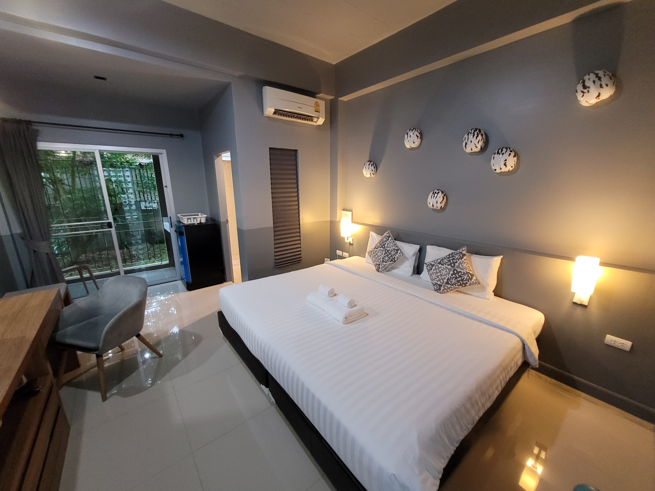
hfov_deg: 106.2
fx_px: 246
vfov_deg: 89.9
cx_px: 328
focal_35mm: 13
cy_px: 246
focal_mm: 1.74
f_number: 2.2
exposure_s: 1/33
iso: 500
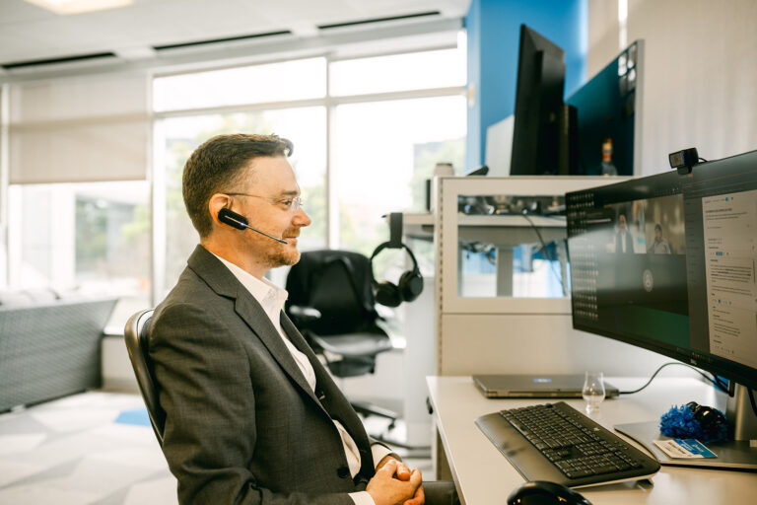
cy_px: 252
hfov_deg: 54.4
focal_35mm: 35
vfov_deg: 37.9
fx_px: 736
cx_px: 378
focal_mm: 35
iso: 100
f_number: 2.5
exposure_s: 1/100
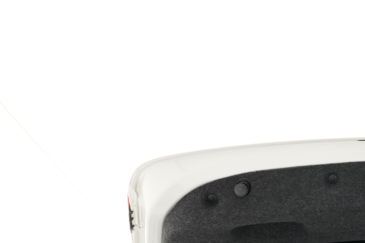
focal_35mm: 78
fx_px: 791
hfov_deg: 24.2
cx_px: 409
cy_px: 278
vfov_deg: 16.8
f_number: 8
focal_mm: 22.3
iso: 800
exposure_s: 1/100
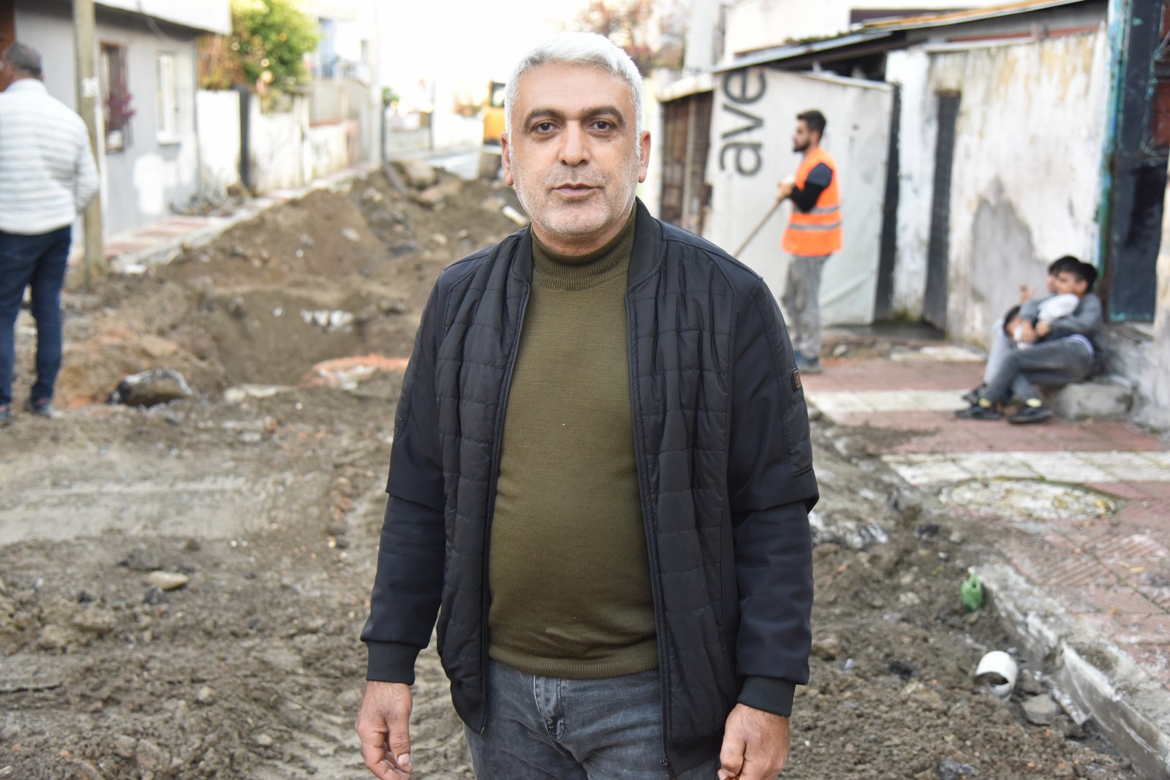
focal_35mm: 46
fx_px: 1495
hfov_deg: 42.7
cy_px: 390
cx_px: 585
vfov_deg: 29.2
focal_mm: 46
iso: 1600
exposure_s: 1/500
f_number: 4
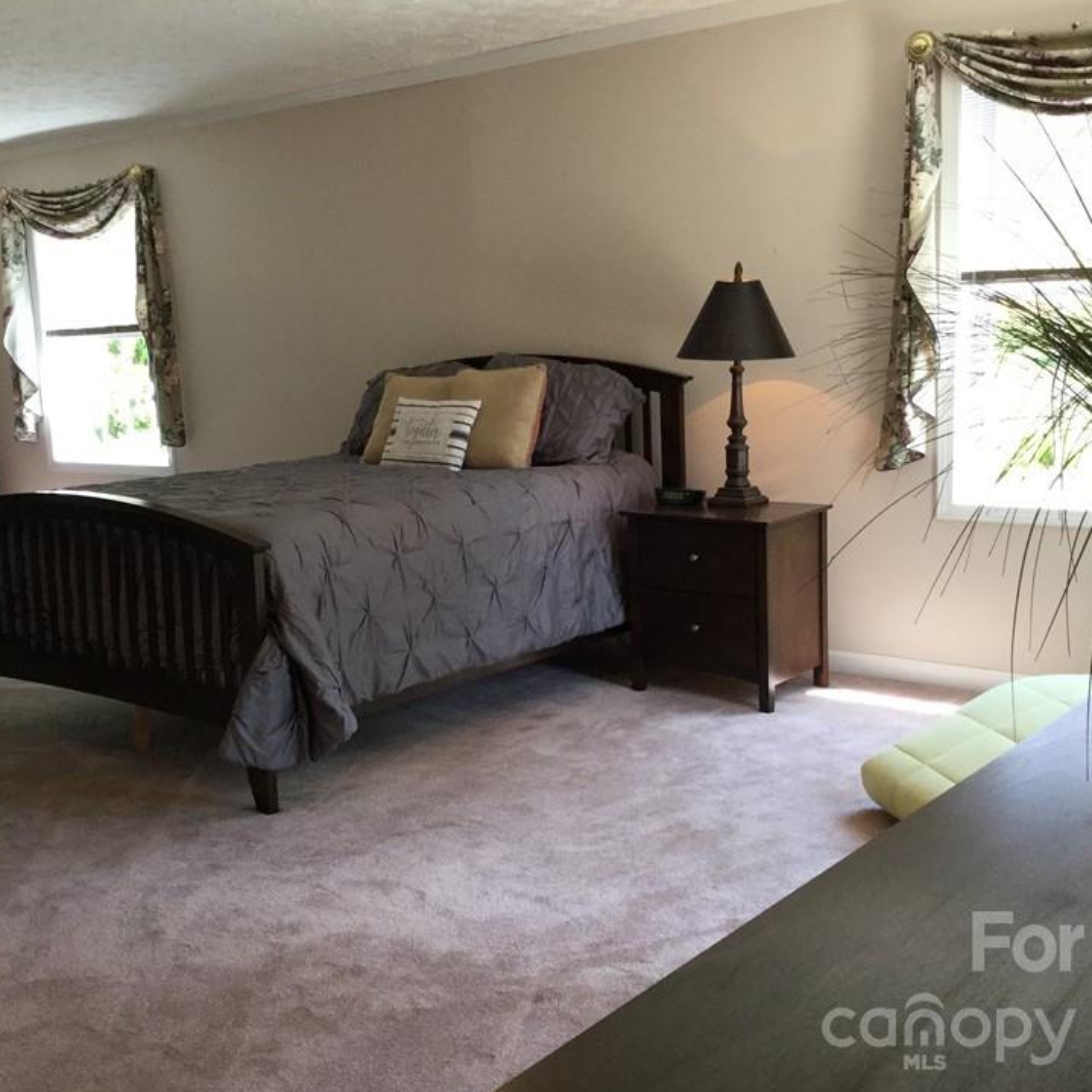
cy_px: 548
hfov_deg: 42.8
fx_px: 1392
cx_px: 500
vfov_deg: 42.8
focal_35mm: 39
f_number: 2.4
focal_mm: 3.3
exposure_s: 1/30
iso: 32
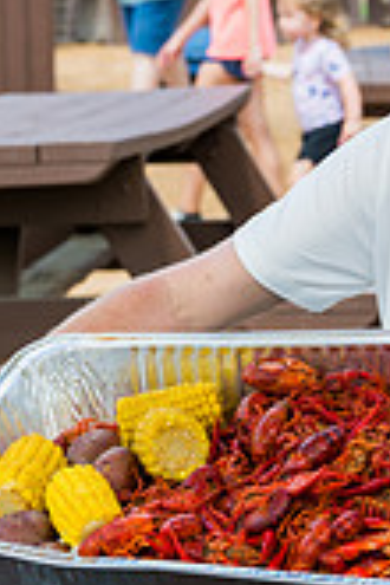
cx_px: 372
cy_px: 188
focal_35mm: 147
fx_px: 2389
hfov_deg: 9.3
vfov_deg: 13.9
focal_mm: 54
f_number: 5.6
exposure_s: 1/400
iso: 100
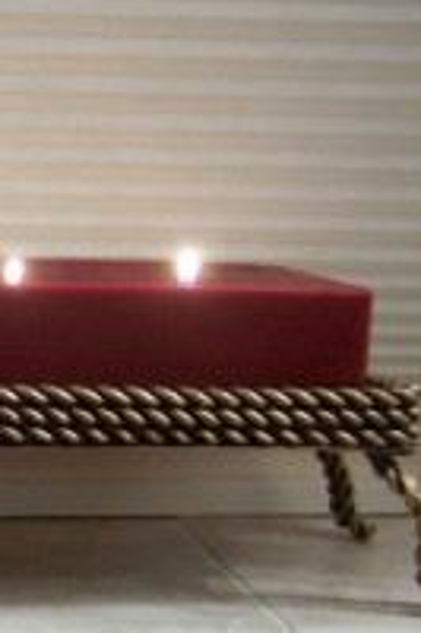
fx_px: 1318
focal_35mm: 75
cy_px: 411
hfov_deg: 16.8
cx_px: -177
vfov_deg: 26.9
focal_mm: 5.6
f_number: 2.8
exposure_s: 1/15
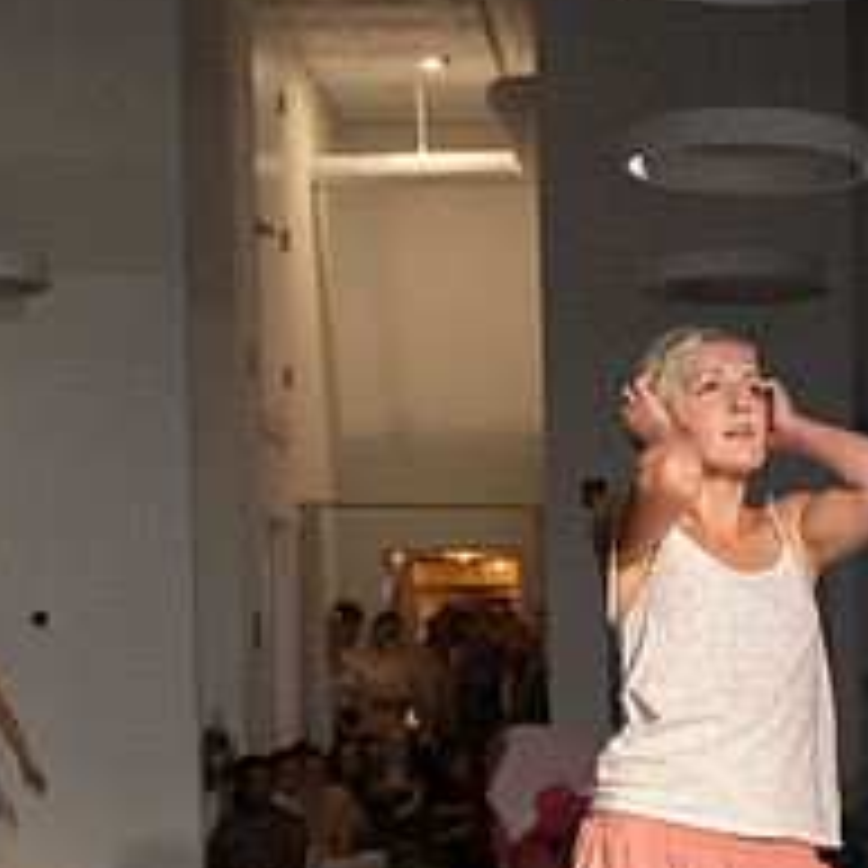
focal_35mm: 97
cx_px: 819
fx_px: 2752
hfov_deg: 17.6
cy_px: 798
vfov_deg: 17.6
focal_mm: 38
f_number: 4
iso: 6400
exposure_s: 1/400
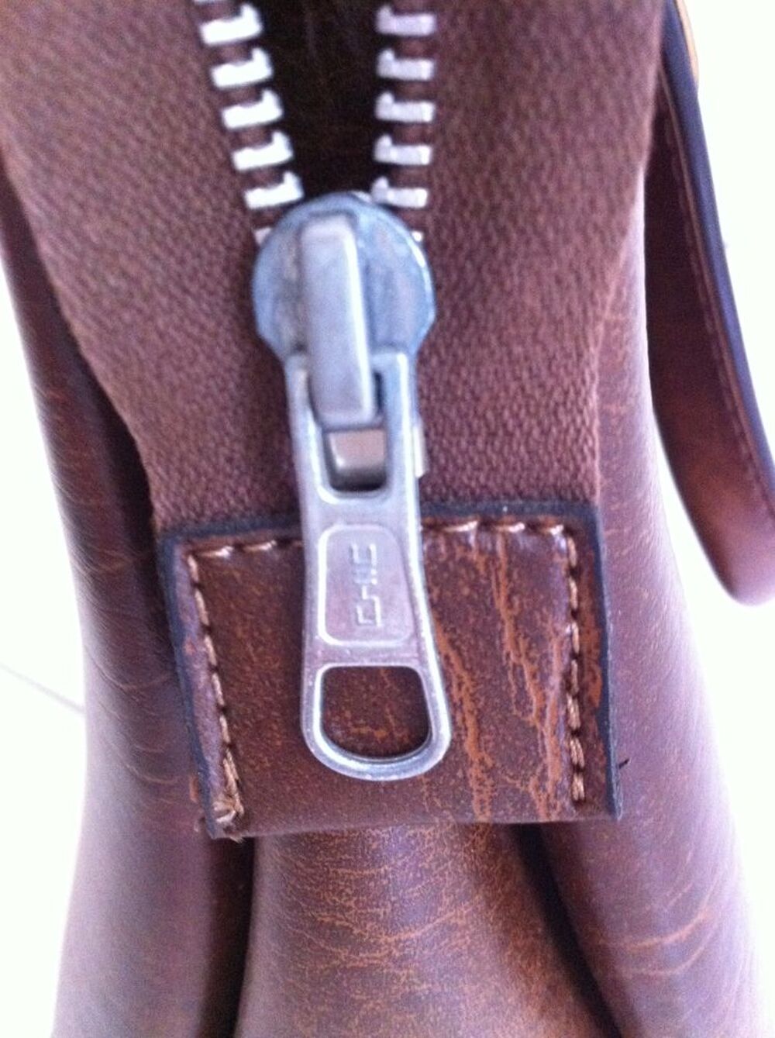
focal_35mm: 35
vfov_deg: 52.7
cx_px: 388
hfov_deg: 40.6
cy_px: 519
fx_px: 1048
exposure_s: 1/17
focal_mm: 3.85
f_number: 2.8
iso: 800
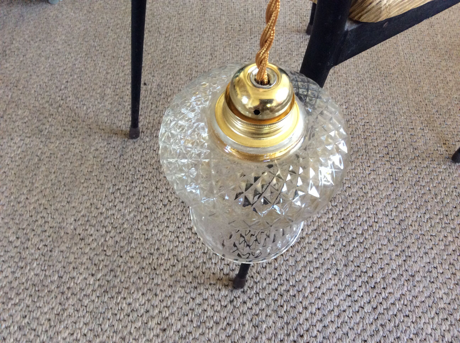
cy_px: 172
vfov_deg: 44.1
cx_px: 230
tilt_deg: -57.6
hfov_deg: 56.9
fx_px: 425
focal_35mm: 32
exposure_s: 1/25
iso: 160
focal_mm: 3.3
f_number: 2.4
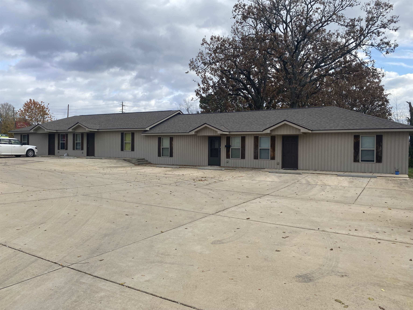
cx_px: 206
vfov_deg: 53.1
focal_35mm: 26
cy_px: 155
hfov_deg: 67.3
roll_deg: +0.4
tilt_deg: +0.8
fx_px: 310
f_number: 1.8
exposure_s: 1/1754
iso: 32
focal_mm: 4.25
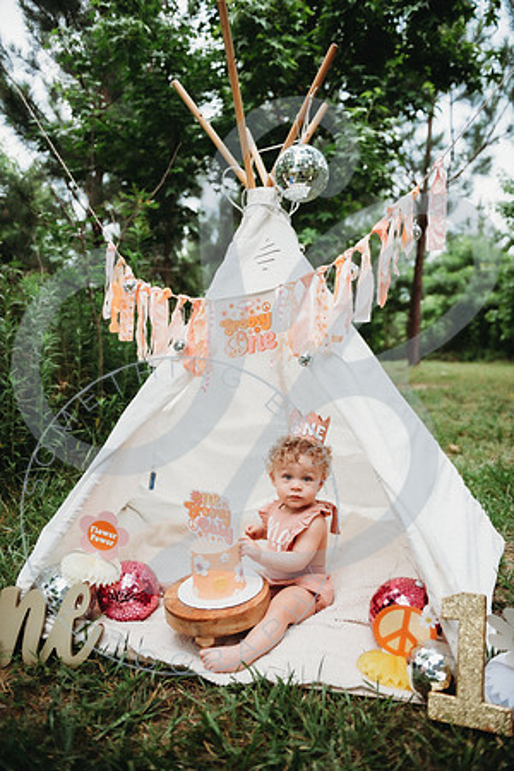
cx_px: 257
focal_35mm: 24
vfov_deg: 73.7
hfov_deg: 53.1
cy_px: 386
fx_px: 514
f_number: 2.8
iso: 200
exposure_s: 1/125
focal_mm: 24
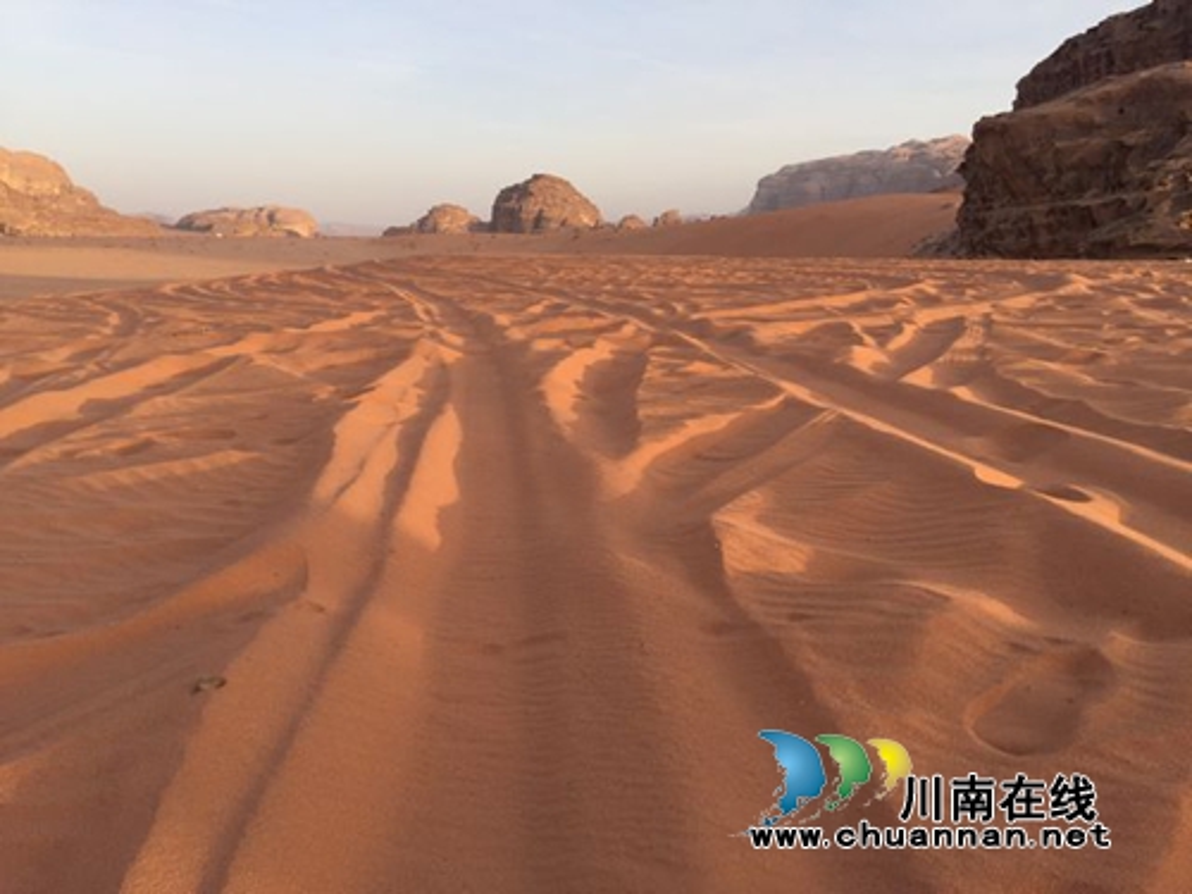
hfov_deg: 61.7
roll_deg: -2.6
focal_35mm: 29
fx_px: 999
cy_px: 447
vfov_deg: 48.2
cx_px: 596
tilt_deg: -10.3
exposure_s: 1/648
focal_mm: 4.15
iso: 32
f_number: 2.2
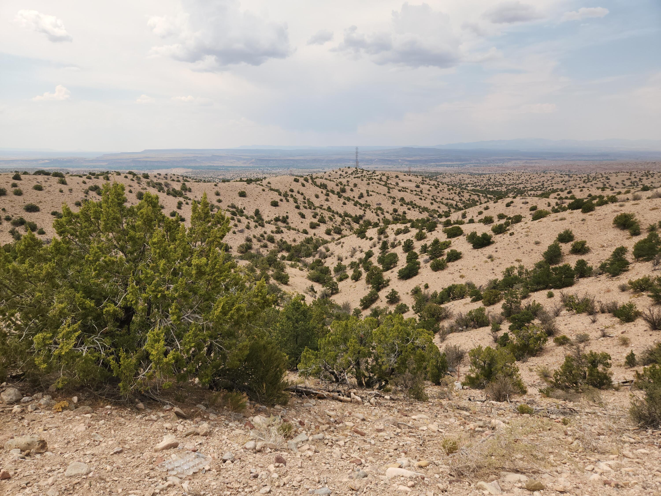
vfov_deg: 58.9
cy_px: 248
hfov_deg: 73.9
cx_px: 330
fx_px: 439
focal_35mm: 23
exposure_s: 1/1425
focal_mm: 5.4
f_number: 1.8
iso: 20
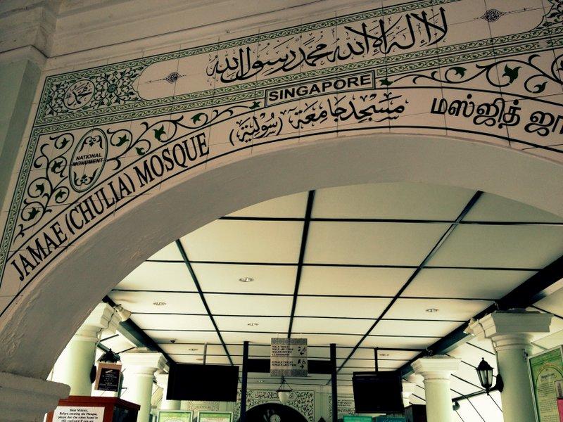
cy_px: 211
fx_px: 569
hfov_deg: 52.6
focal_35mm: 35
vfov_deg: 40.7
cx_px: 282
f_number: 2.4
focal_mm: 4.28
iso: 64
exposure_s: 1/129
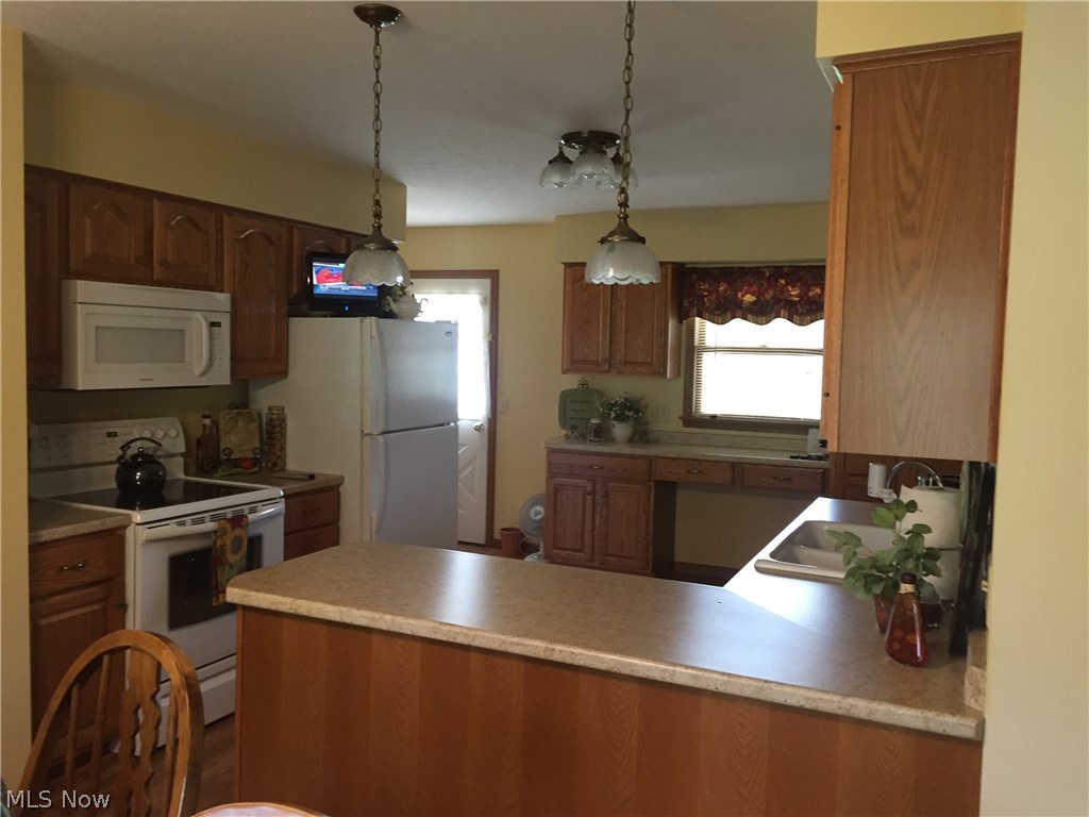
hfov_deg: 61.7
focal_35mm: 29
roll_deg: -1.8
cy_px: 408
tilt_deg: -3.4
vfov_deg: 48.2
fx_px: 912
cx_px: 544
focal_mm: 4.15
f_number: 2.2
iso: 125
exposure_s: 1/30
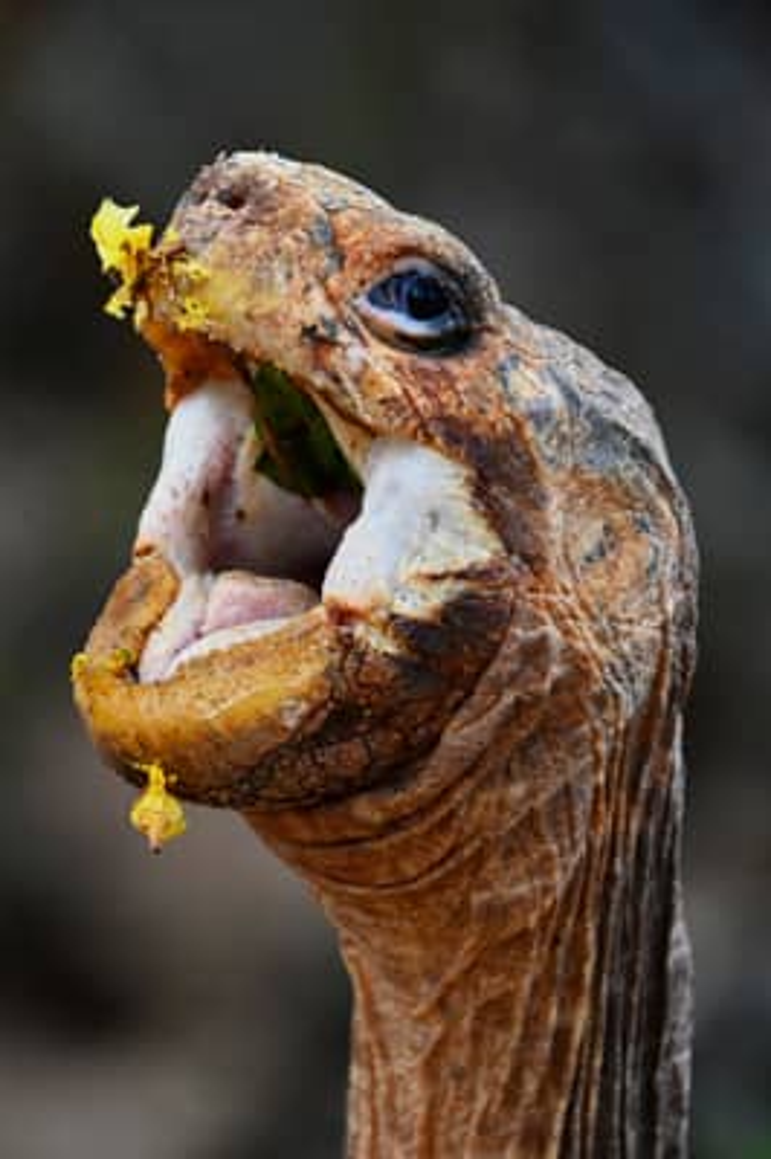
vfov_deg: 5.2
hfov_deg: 3.4
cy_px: 580
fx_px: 12871
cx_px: 386
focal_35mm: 400
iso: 1250
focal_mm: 400
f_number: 5.6
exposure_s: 1/1000
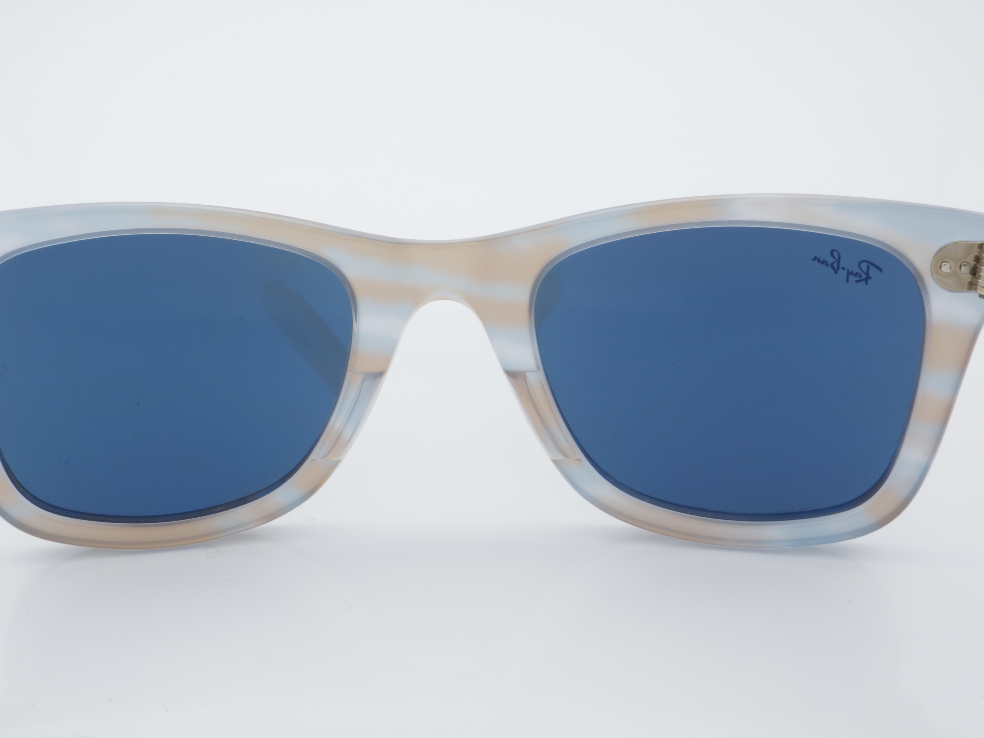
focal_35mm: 43
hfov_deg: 43.8
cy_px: 371
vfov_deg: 33.6
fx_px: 1222
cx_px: 447
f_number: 25
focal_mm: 26
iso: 100
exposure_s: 1/4
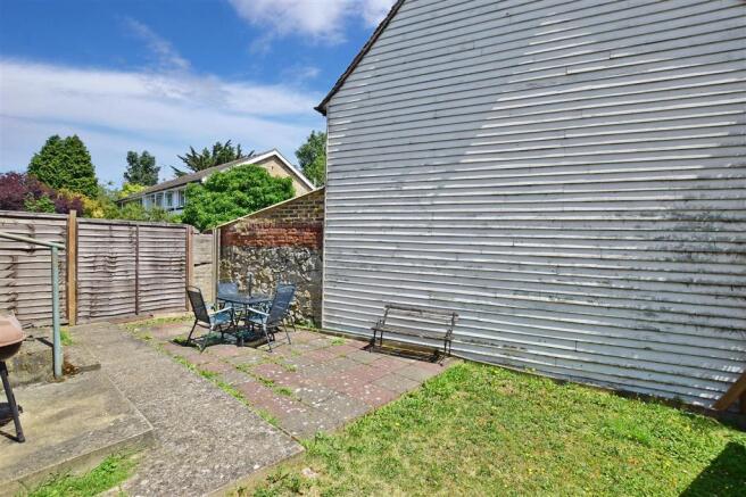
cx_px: 373
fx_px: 311
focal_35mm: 15
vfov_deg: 77.3
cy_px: 248
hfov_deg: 100.4
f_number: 13
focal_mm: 10
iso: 400
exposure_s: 1/640
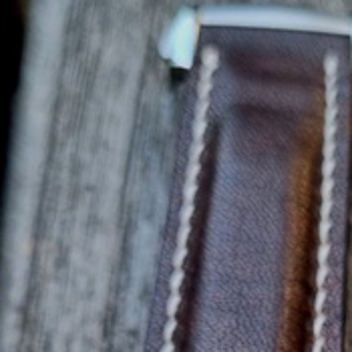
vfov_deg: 14.9
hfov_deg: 16.3
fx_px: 1208
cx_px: 348
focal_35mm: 105
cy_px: 581
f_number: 1.8
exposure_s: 1/100
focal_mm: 5.4
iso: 64
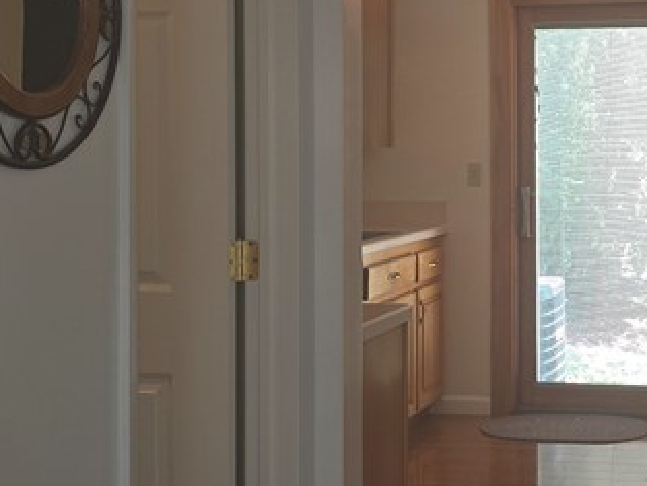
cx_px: 589
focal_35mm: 75
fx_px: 1403
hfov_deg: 25.1
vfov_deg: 19.5
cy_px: 105
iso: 40
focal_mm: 6.3
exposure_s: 1/60
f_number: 1.7
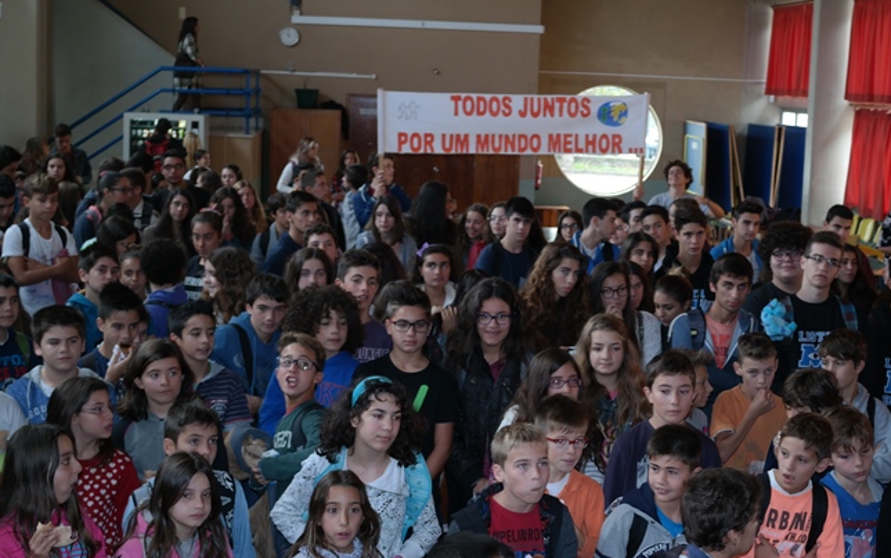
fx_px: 1506
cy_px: 250
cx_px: 519
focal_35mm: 62
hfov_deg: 32.9
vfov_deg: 21.0
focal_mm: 32
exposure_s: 1/60
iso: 400
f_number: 4.5
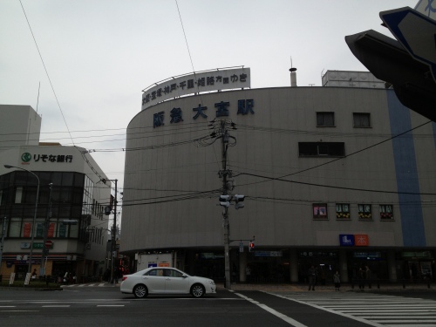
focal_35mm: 35
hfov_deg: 52.6
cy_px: 164
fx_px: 441
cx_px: 218
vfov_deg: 40.7
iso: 50
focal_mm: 4.28
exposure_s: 1/1727
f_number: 2.4
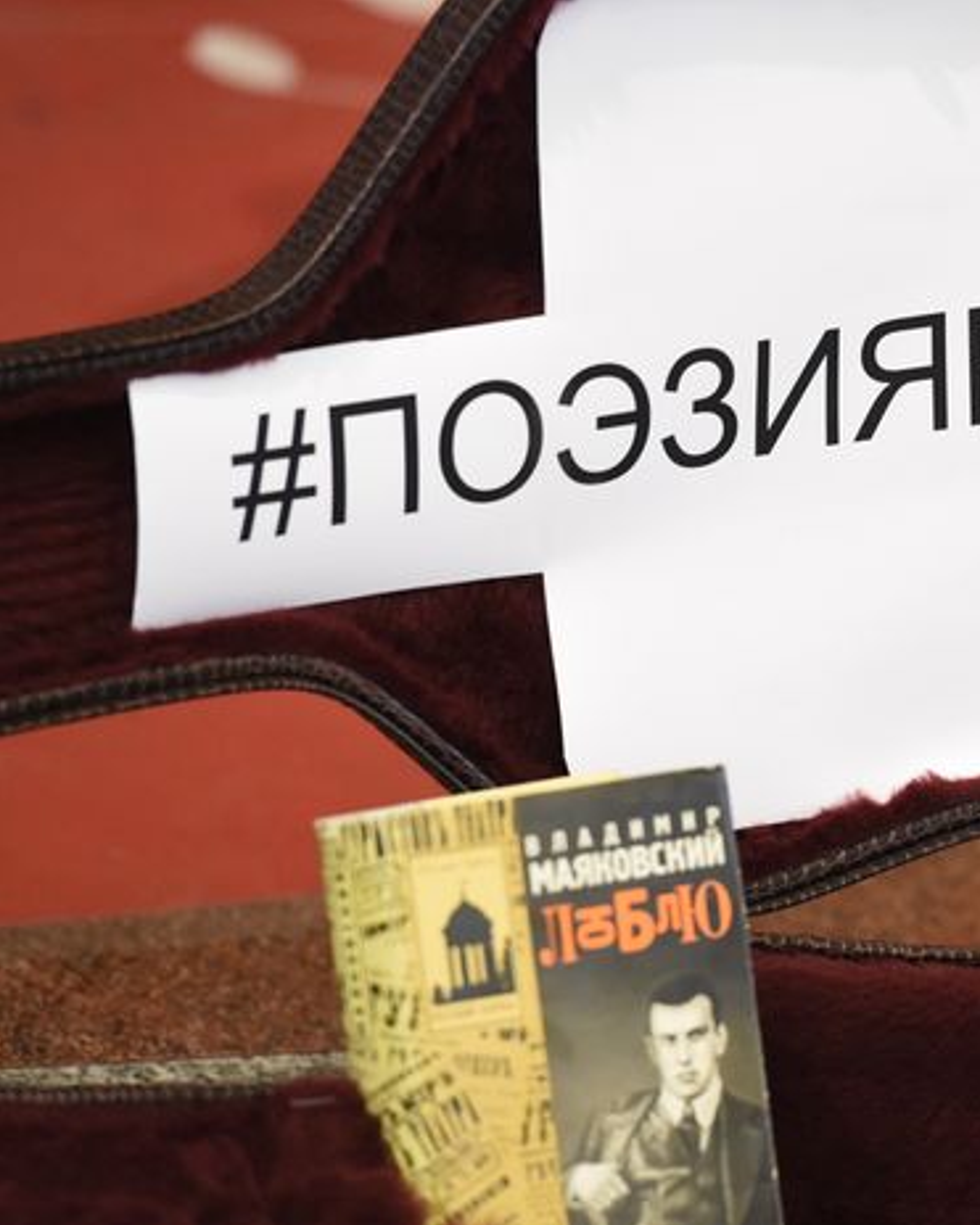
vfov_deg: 7.0
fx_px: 10010
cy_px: 612
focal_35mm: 276
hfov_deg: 5.6
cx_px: 837
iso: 8000
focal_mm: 195
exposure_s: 1/125
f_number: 3.5
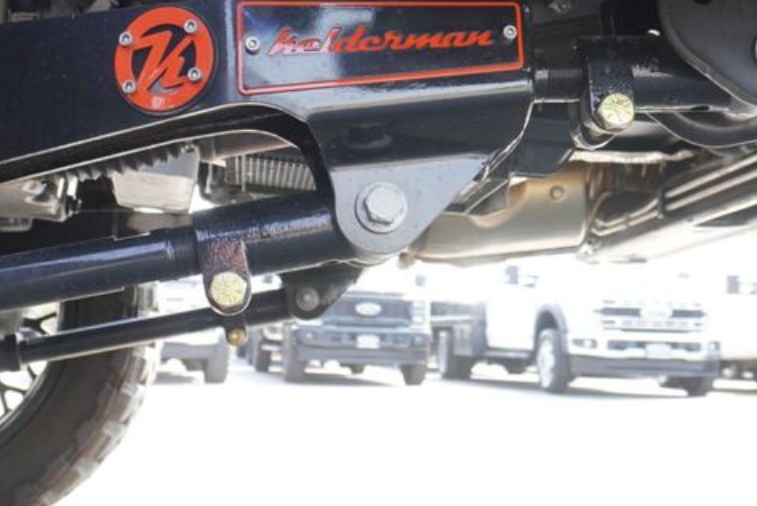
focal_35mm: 52
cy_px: 167
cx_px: 365
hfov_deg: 38.2
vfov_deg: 25.9
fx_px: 1094
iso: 100
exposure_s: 1/60
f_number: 4
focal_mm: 16
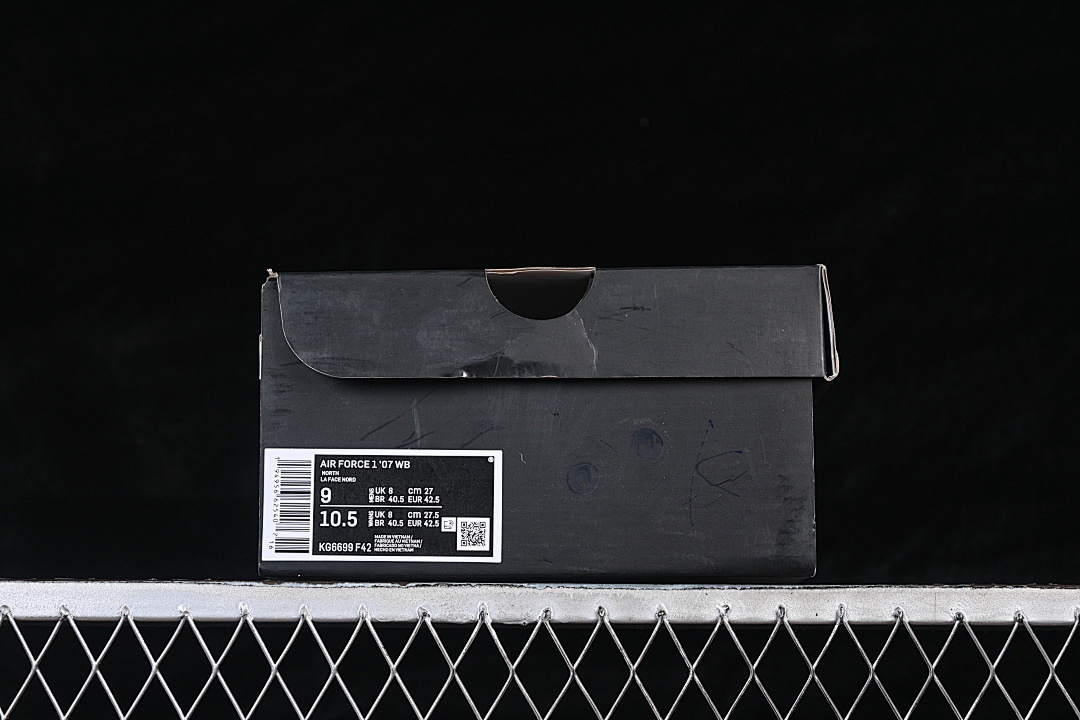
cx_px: 540
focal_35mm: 75
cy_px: 360
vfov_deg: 18.2
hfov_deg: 27.0
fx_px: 2250
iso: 160
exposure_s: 1/60
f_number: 6.3
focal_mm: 50
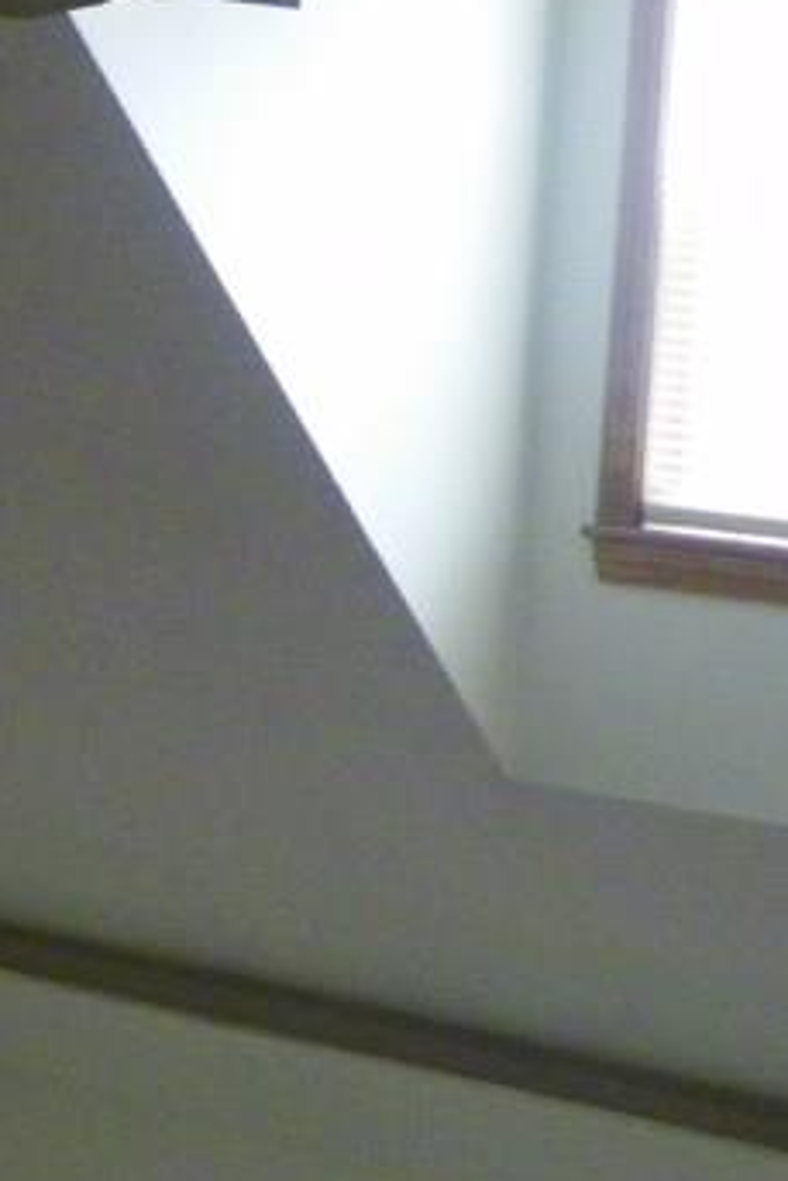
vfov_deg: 16.8
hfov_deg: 11.1
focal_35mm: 121
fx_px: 3969
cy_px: 947
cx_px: -172
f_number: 3.2
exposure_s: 1/30
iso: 400
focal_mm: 6.9
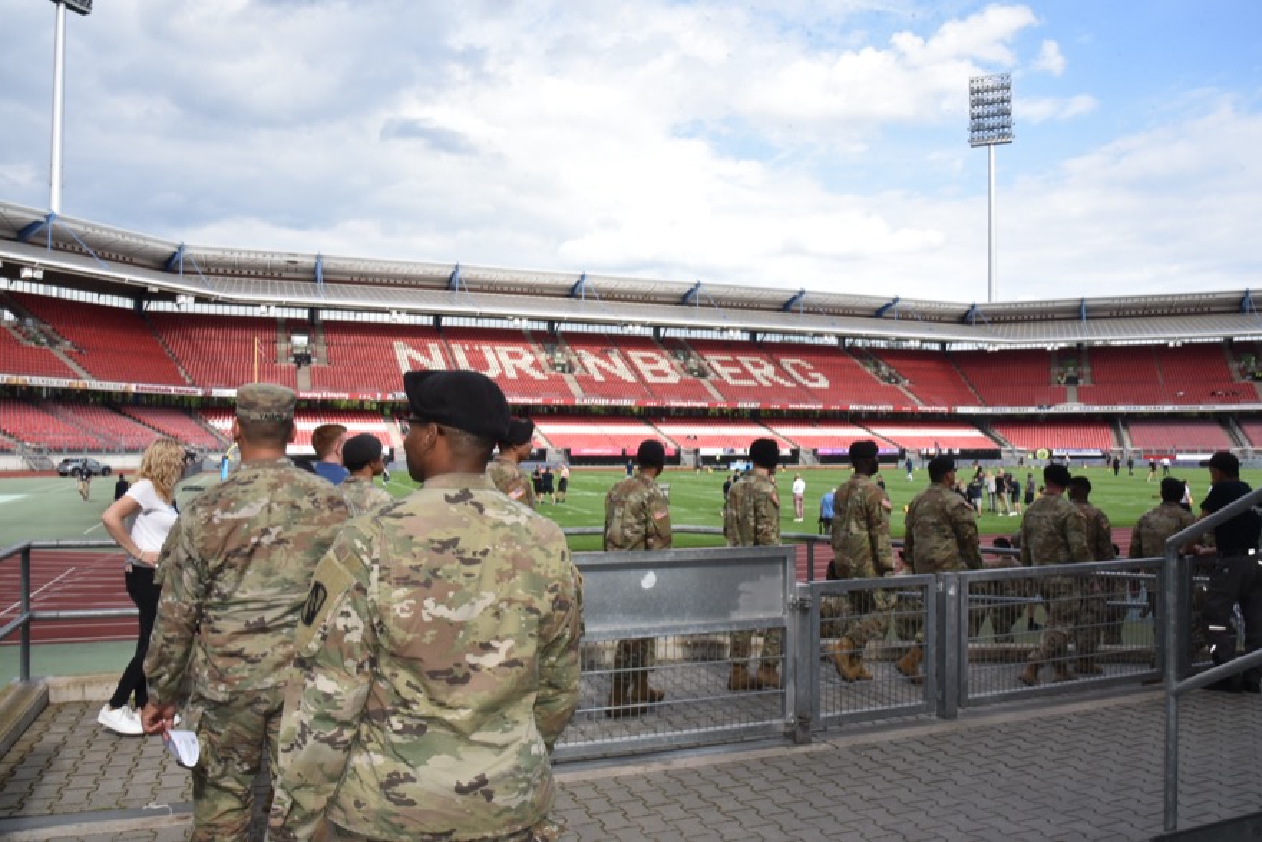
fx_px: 947
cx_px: 631
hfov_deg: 67.4
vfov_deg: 47.9
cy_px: 421
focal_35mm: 27
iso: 1250
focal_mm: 27
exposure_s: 1/200
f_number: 22
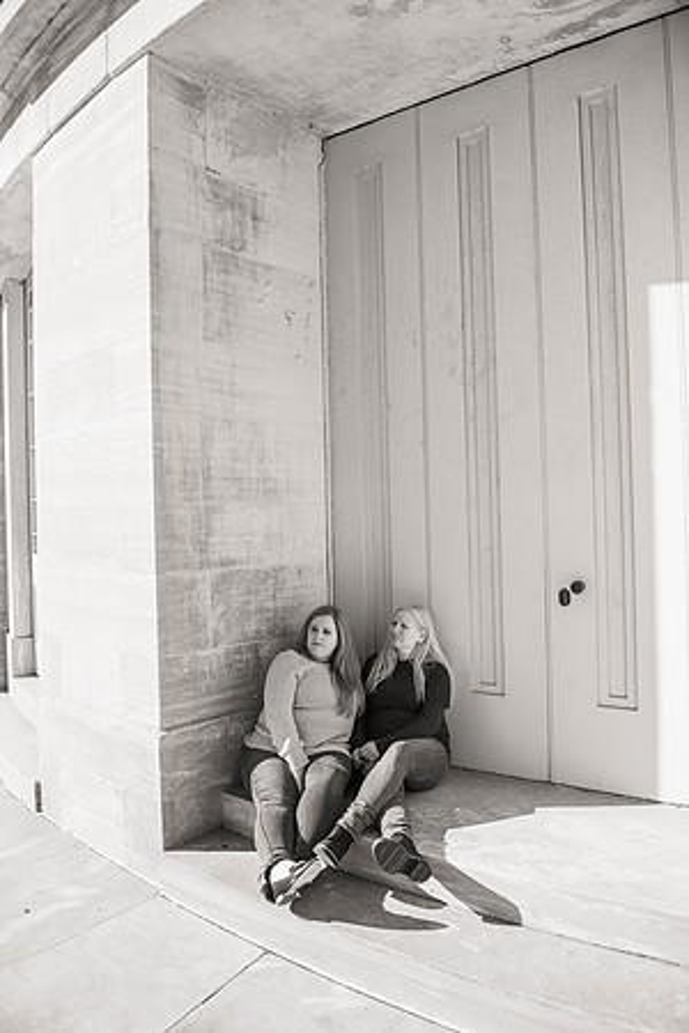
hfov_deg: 53.1
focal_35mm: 24
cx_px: 344
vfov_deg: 73.7
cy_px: 516
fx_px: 689
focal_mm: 24
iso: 400
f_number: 4
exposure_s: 1/3200
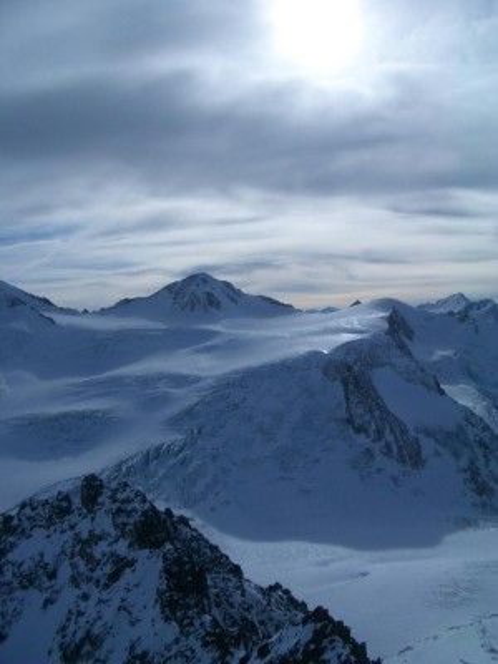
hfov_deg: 40.7
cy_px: 332
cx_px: 249
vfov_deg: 52.6
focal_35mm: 35
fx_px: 671
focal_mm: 5.8
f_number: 4.3
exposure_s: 1/2000
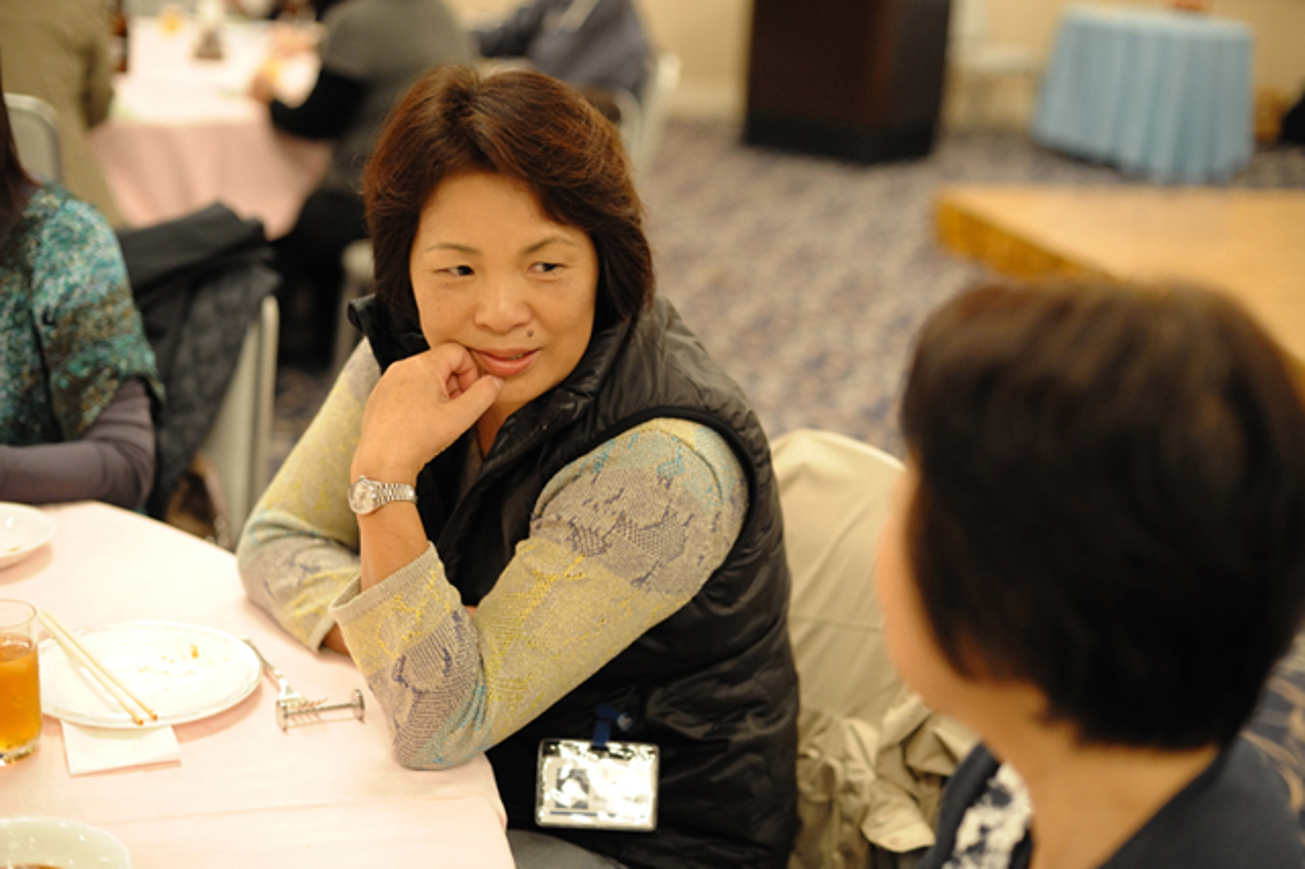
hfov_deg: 39.6
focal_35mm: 50
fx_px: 1811
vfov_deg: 27.0
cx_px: 652
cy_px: 434
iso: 2200
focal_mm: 50
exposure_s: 1/100
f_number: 2.8
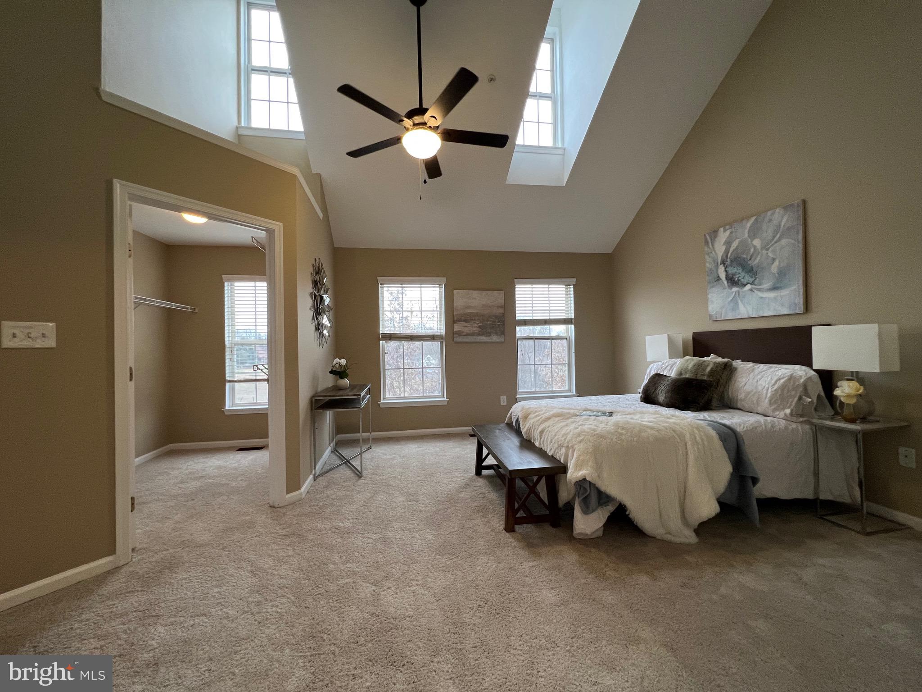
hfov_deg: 106.2
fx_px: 346
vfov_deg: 89.9
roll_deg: +1.4
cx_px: 461
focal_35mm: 13
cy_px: 346
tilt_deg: +0.4
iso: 200
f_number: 1.8
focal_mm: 1.57
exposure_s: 1/60
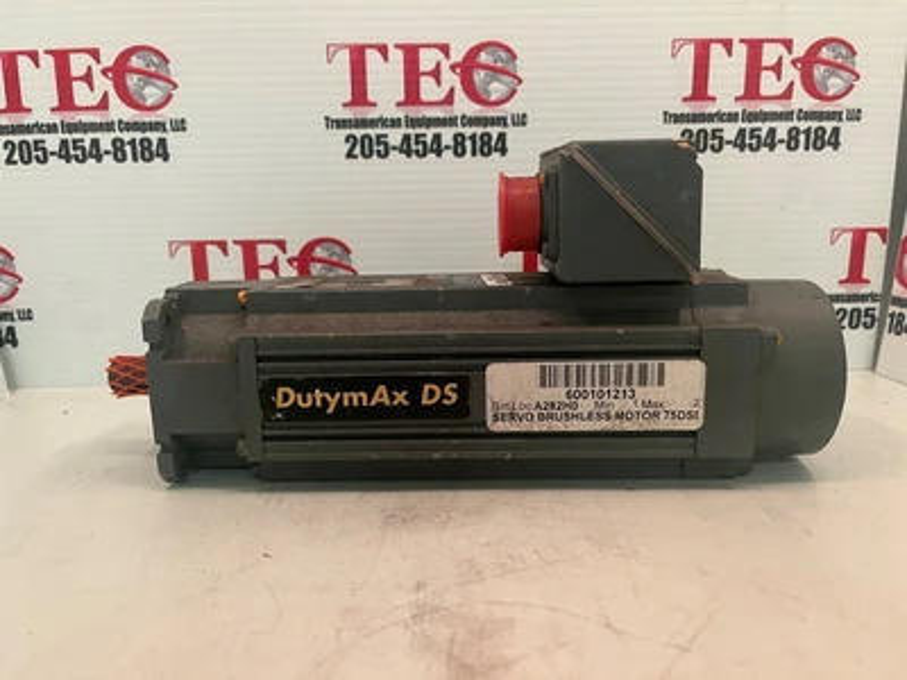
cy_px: 340
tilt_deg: -10.2
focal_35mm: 26
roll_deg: +2.1
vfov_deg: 53.1
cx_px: 454
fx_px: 681
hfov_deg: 67.3
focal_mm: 5.1
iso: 125
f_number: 1.6
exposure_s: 1/63
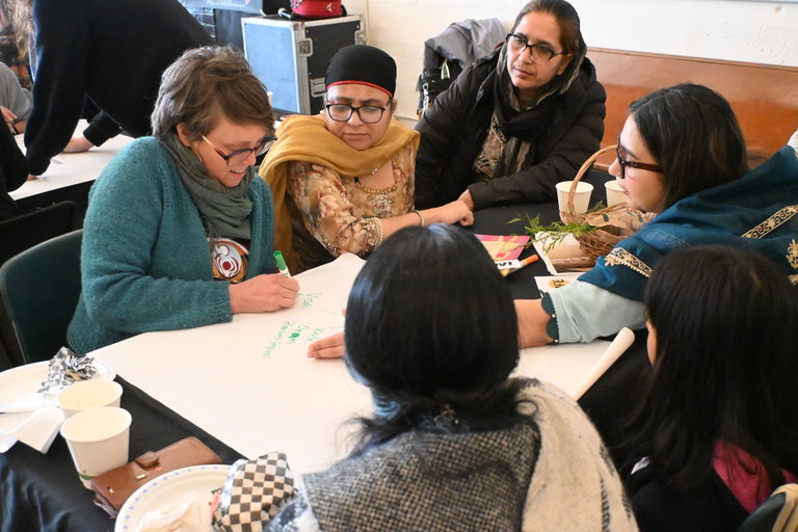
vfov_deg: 34.2
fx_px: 864
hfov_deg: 49.6
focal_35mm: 39
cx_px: 399
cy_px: 266
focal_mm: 26
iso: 12800
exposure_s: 1/60
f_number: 5.6
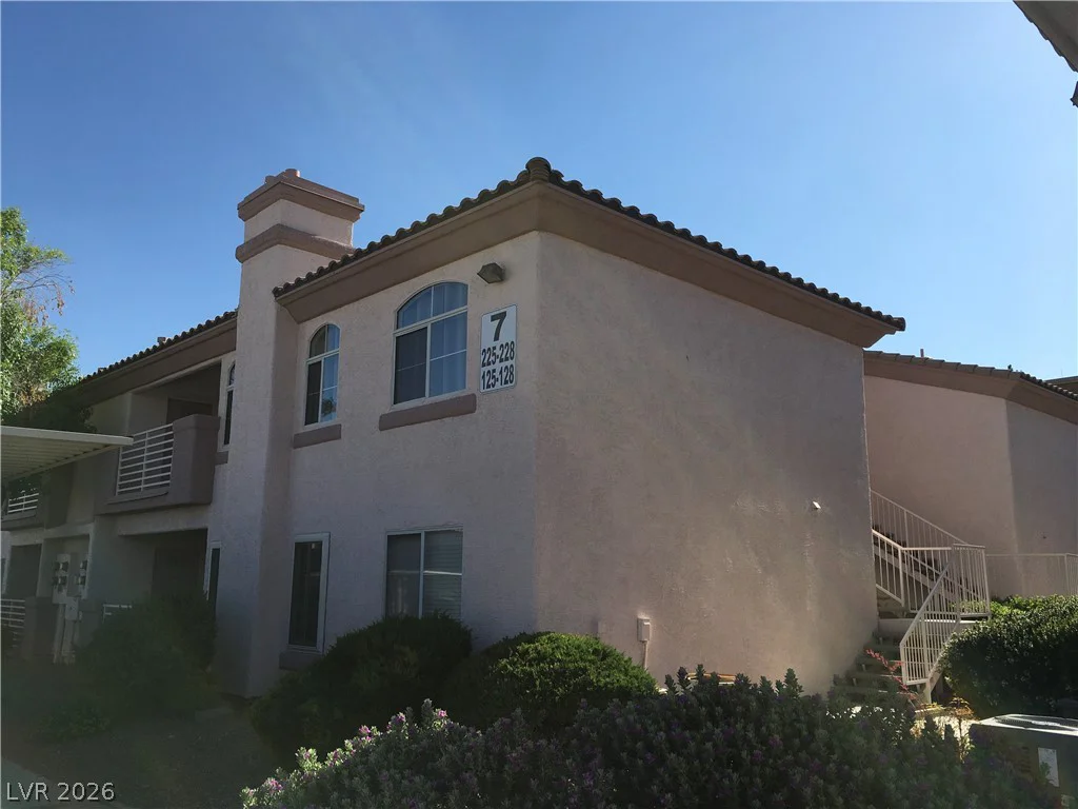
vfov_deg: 48.2
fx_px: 903
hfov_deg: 61.7
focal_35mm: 29
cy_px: 404
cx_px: 539
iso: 25
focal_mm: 4.15
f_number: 2.2
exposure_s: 1/2137
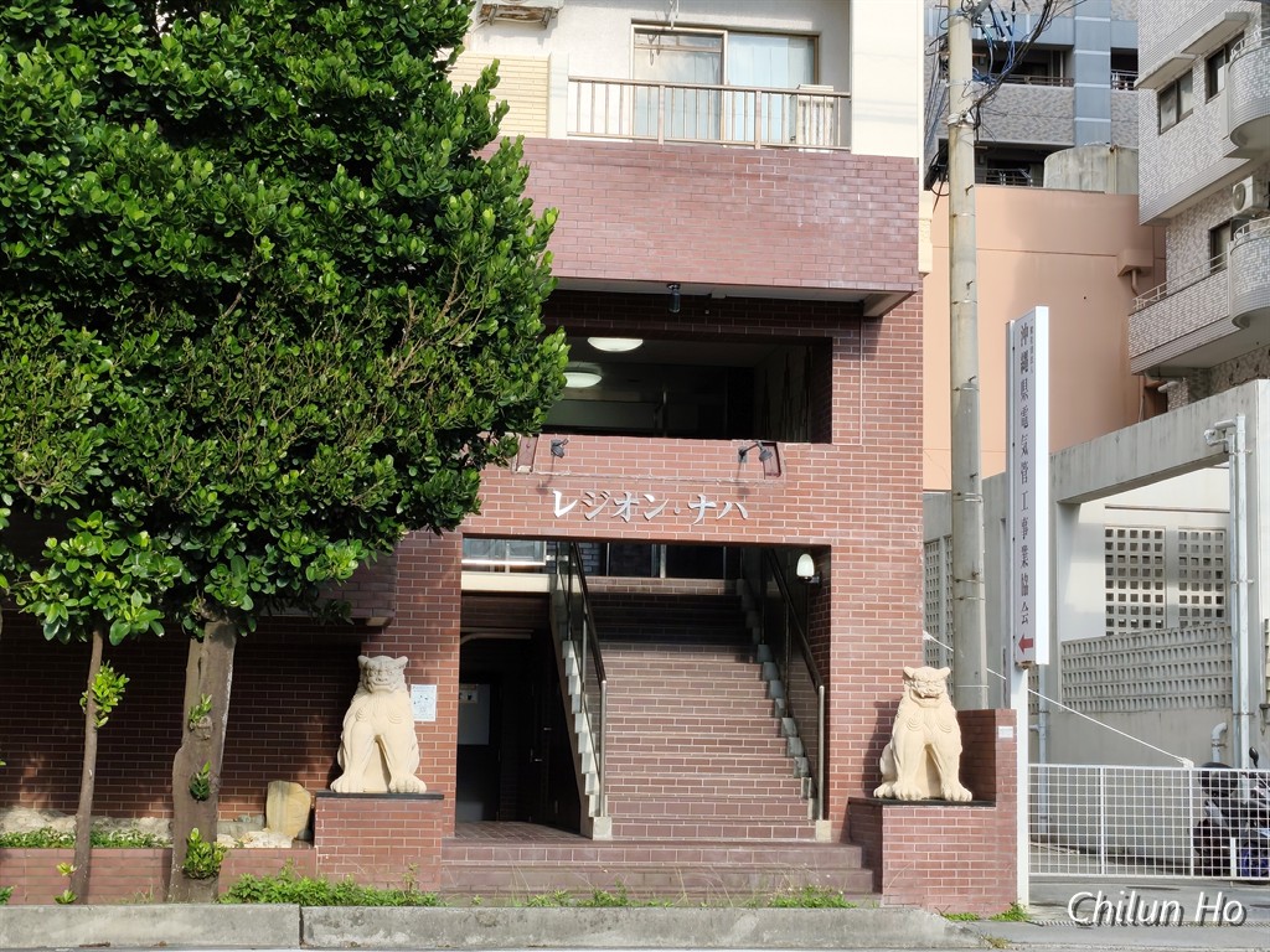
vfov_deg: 24.0
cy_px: 476
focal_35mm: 61
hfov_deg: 31.7
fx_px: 2238
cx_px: 635
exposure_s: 1/376
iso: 50
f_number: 1.7
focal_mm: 6.07
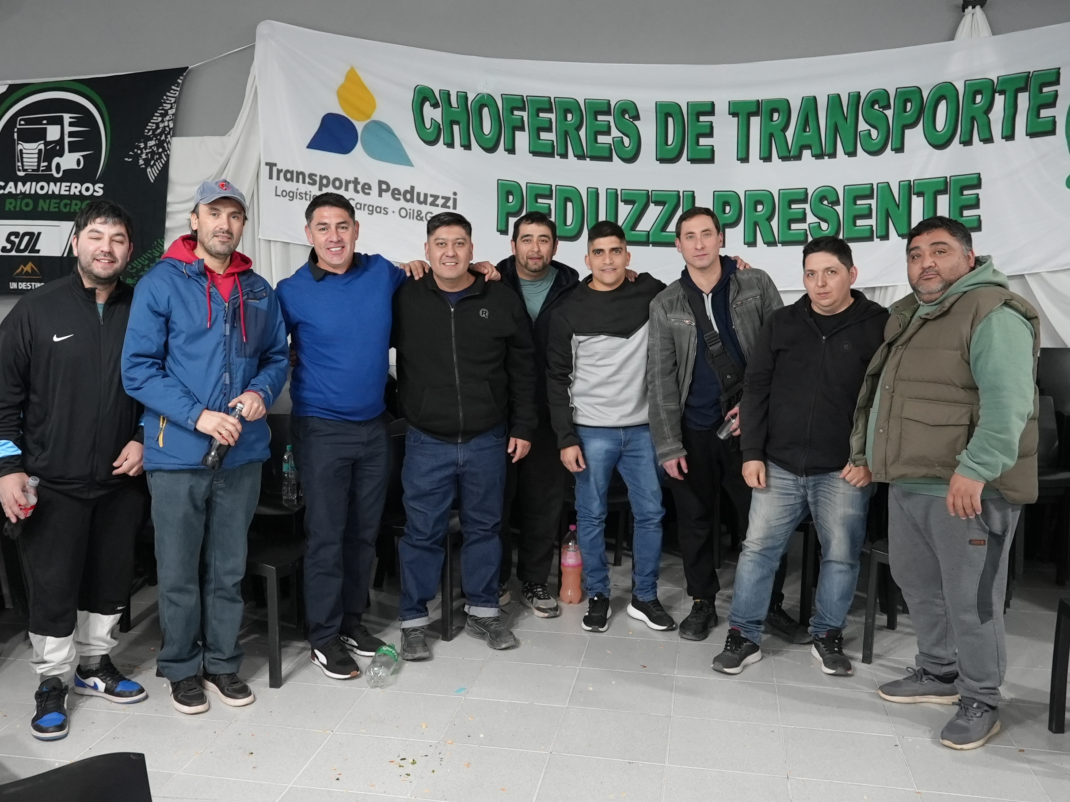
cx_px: 485
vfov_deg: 42.9
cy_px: 404
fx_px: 1020
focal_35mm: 33
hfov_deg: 55.3
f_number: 4
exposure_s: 1/160
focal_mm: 20
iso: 4000
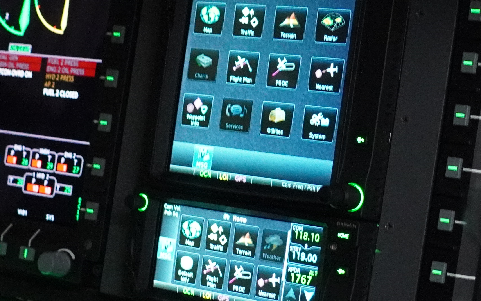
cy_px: 174
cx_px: 197
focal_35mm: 103
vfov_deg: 12.7
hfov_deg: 20.2
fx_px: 1350
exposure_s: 1/15
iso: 6400
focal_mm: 24
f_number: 3.5
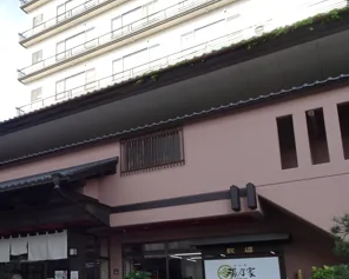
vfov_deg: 38.2
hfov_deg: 45.7
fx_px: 393
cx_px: 74
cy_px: 208
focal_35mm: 38
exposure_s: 1/250
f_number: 3.5
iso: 80
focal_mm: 4.1
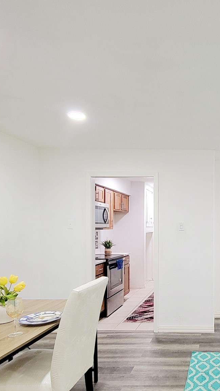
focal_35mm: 25
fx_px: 259
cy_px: 231
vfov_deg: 73.4
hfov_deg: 40.2
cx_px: 222
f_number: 2.2
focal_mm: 2.2
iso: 200
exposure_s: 1/60.2
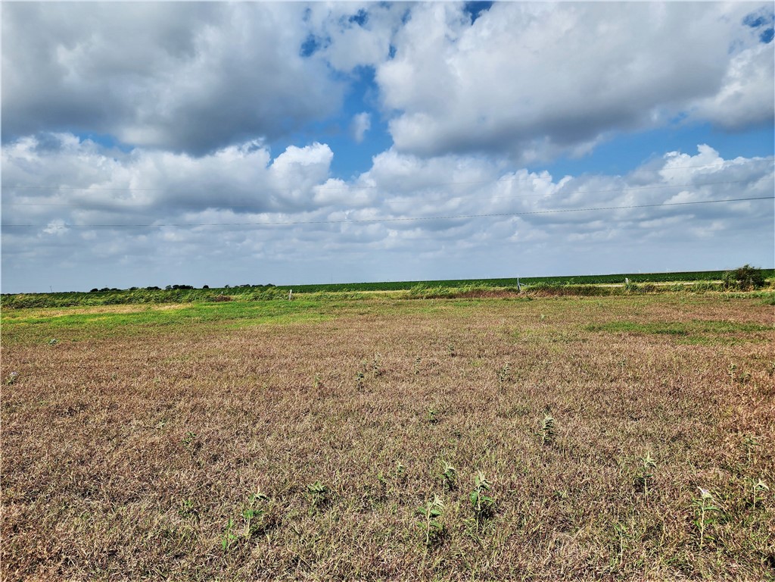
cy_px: 291
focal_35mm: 23
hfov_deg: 73.9
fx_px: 515
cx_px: 388
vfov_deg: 58.9
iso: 12
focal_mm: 6.4
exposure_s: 1/1601
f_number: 1.8
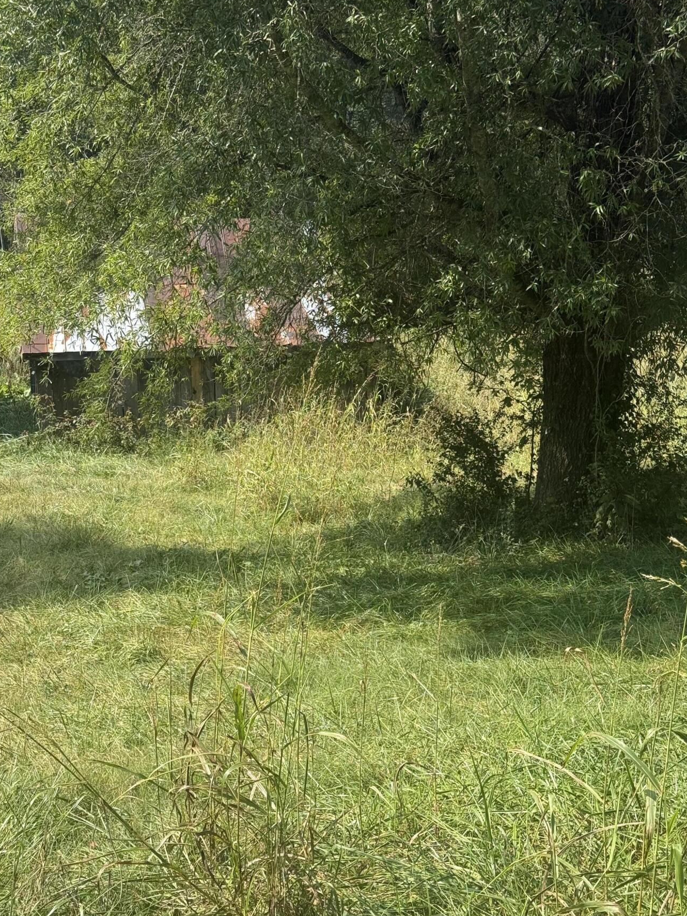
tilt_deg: -13.8
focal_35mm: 56
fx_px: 1481
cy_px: 484
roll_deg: -2.4
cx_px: 326
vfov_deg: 34.3
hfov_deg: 26.1
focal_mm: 6.76
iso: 64
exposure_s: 1/1575
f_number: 1.78
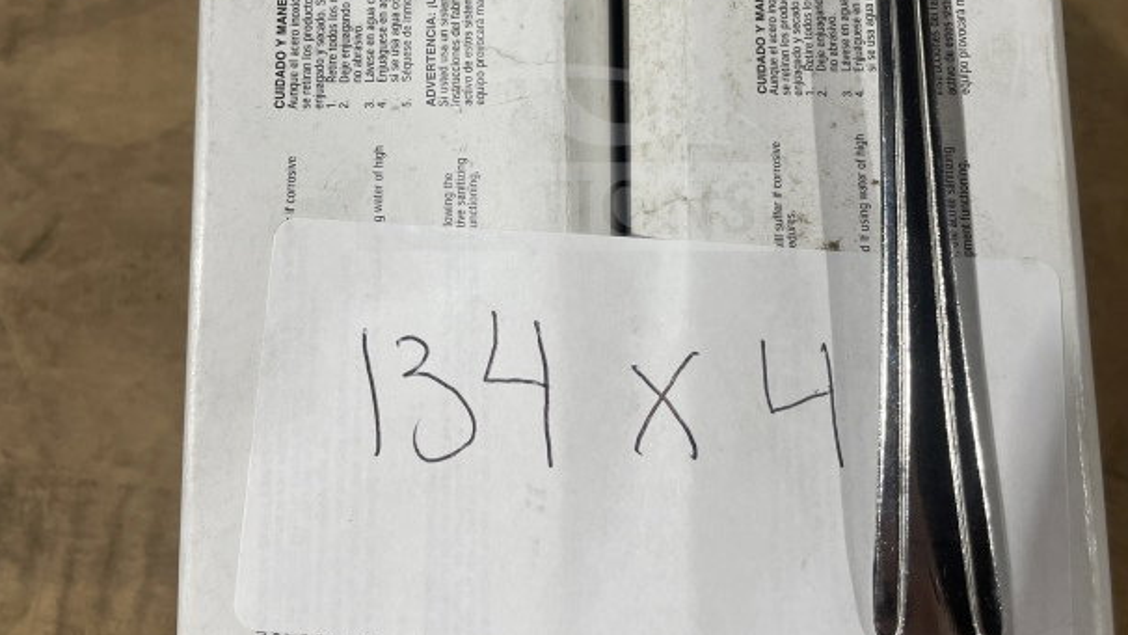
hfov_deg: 52.8
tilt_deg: -79.0
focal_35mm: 38
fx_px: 1137
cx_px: 564
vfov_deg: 30.3
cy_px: 103
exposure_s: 1/59
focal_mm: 4.2
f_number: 1.6
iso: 80
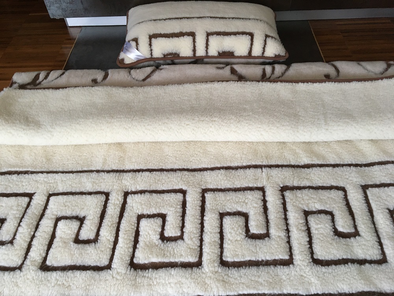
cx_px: 197
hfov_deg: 61.7
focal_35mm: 29
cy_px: 148
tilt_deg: -49.7
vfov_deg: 48.2
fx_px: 330
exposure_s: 1/33
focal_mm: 4.15
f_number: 2.2
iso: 125
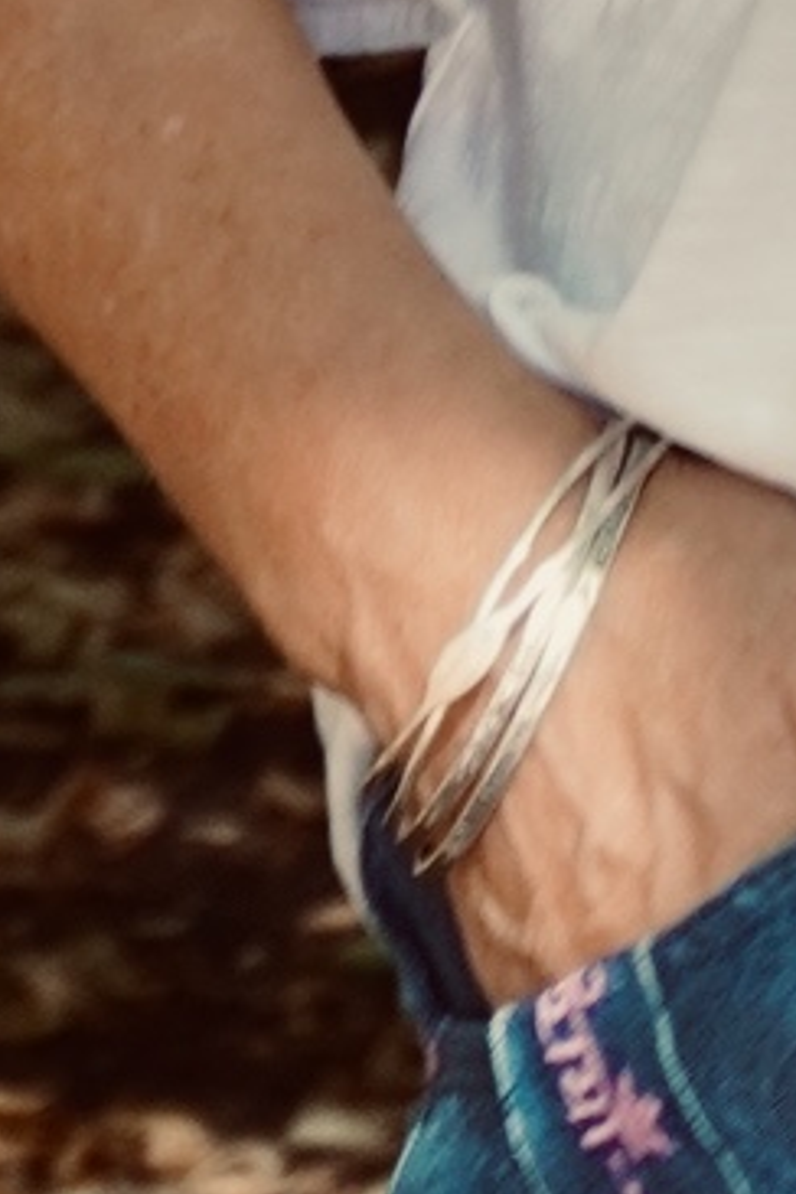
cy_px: 3735
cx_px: 928
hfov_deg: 2.6
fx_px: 17378
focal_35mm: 524
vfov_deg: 3.8
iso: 160
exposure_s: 1/80
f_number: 5.6
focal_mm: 50
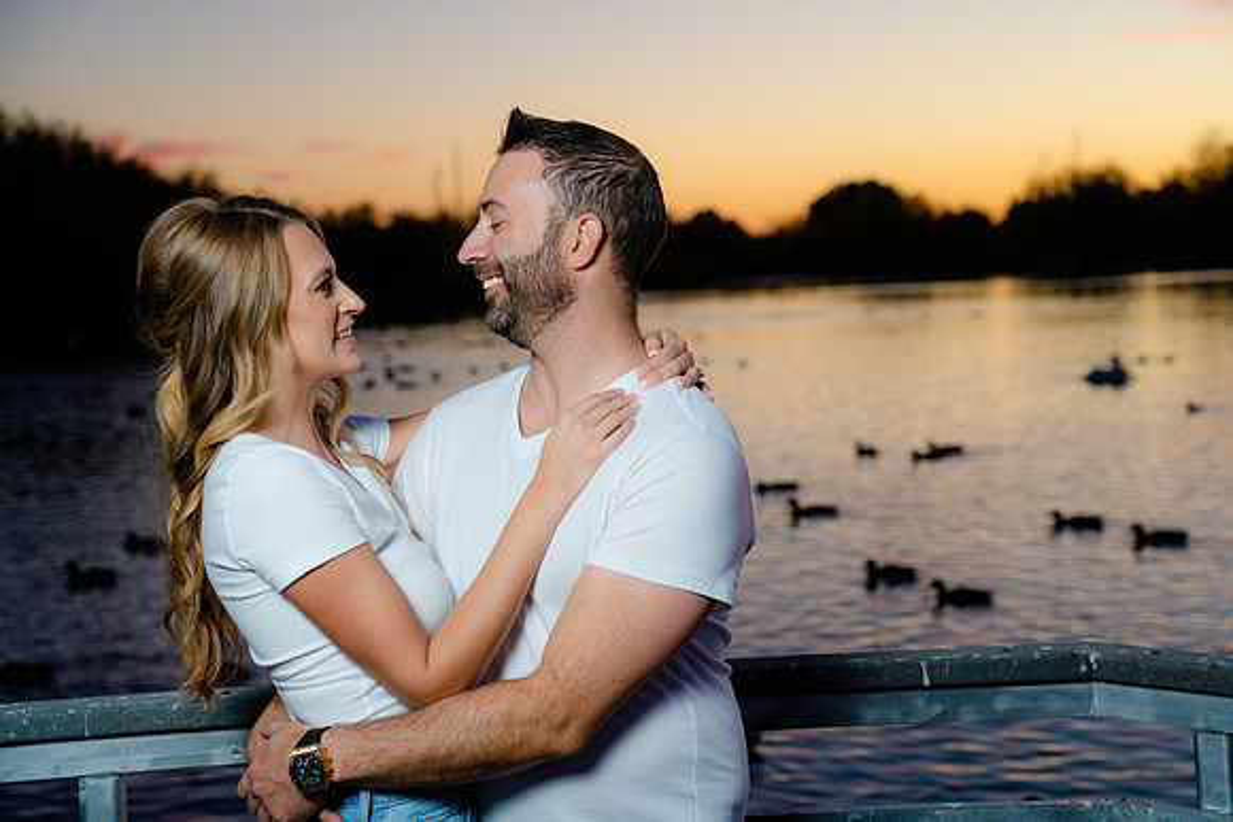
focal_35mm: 60
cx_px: 616
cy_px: 411
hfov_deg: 33.4
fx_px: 2055
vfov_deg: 22.6
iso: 640
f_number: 4
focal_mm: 60
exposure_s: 1/200
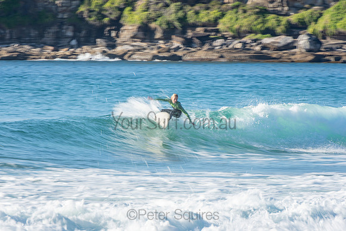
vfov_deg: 2.3
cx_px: 173
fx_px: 5768
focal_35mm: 600
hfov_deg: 3.4
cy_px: 116
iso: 100
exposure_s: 1/30
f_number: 20
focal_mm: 400
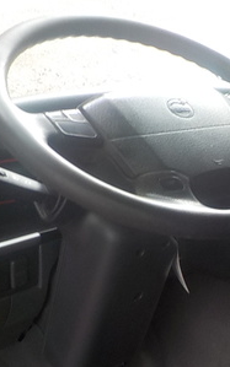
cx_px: 260
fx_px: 682
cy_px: 225
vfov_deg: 30.1
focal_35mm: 68
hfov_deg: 18.4
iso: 140
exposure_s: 1/30
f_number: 3.3
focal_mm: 4.1
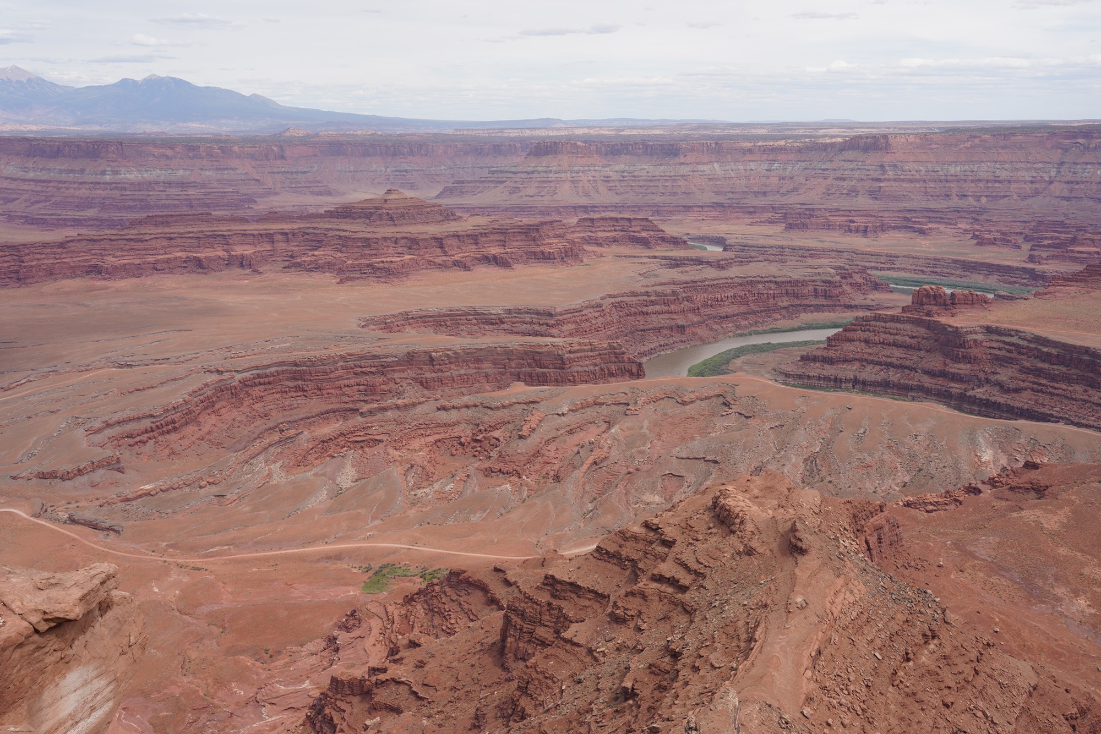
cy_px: 367
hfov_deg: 50.7
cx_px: 550
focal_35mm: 38
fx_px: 1162
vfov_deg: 35.1
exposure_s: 1/100
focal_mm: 38
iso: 100
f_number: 13
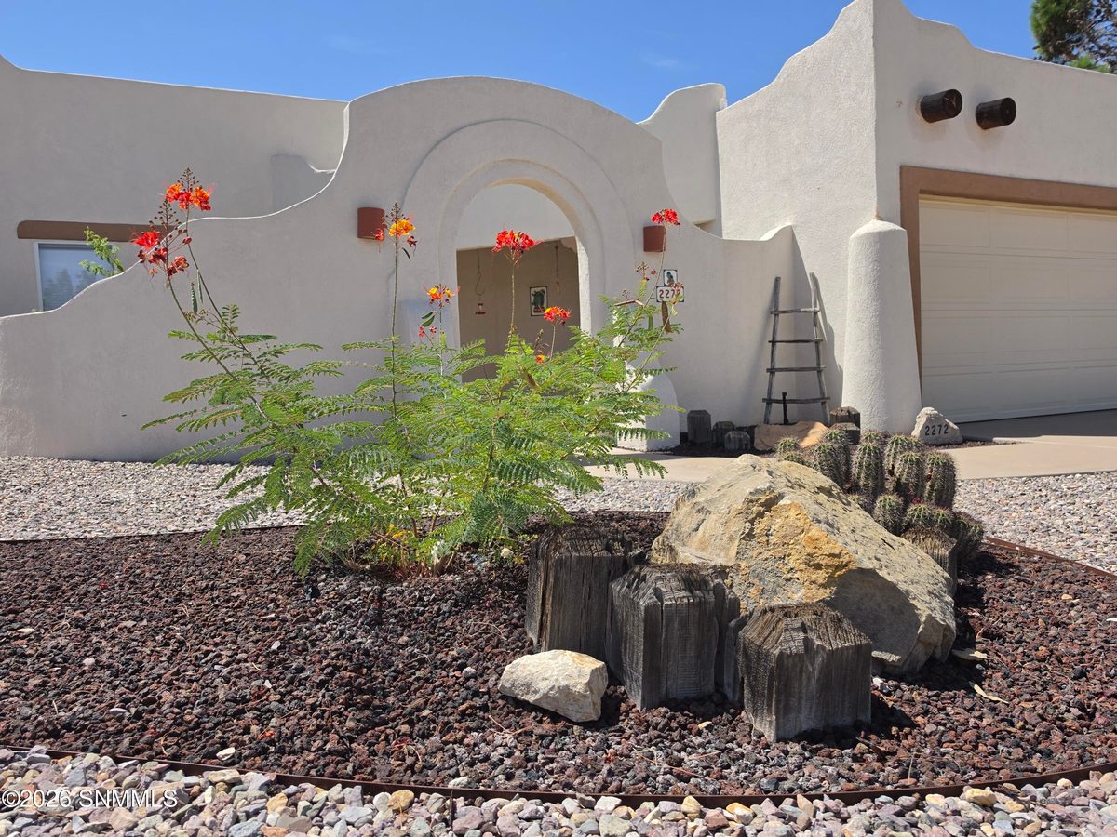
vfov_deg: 58.9
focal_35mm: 23
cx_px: 558
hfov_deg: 73.9
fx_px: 742
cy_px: 418
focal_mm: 6.5
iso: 64
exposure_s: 1/6147
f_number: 1.4
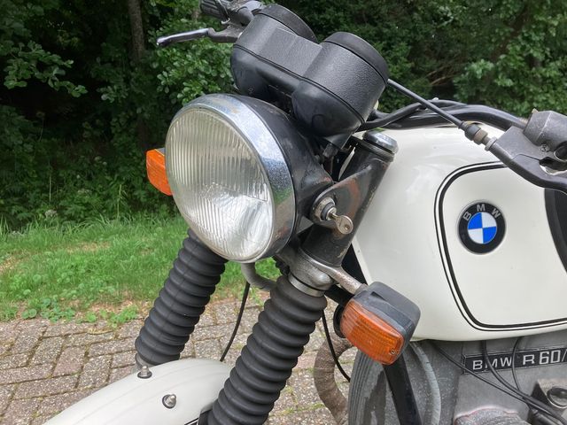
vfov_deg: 49.7
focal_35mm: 28
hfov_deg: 63.4
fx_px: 459
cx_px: 284
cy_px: 212
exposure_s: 1/270
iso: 25
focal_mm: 3.99
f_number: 1.8
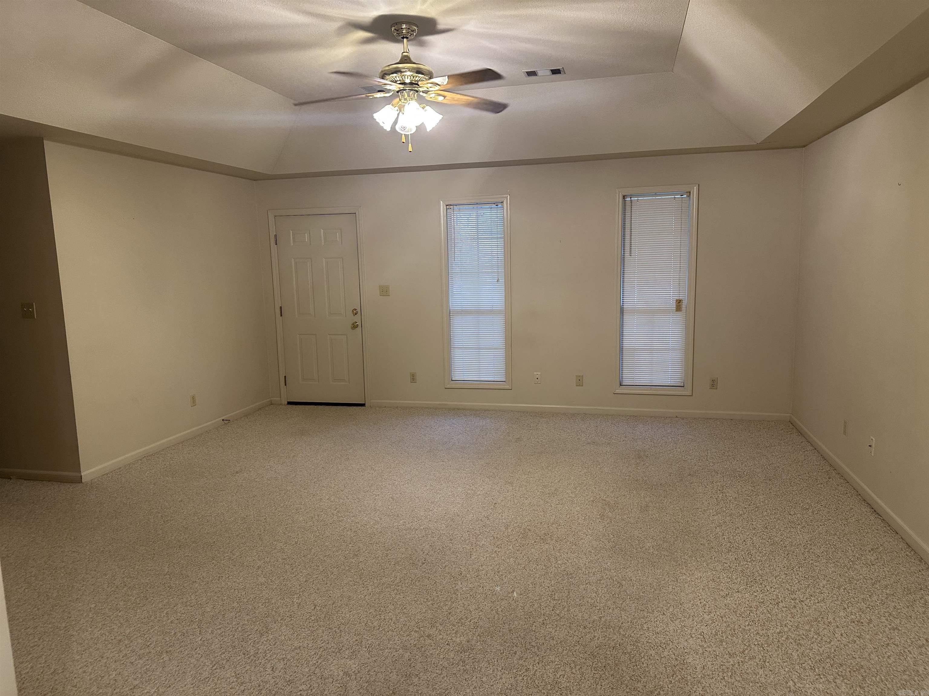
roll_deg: +0.7
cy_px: 348
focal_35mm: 24
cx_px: 464
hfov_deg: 71.6
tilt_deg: -7.3
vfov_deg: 56.8
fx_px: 644
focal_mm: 6.86
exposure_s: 1/60
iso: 250
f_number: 1.78
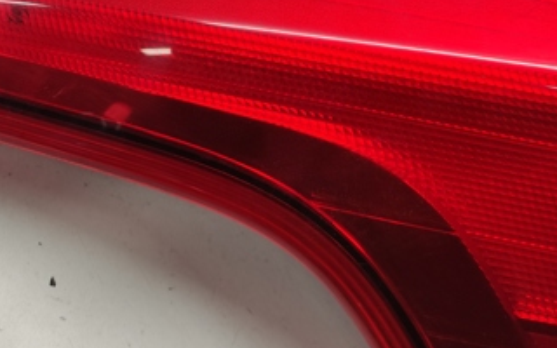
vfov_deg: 23.2
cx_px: 106
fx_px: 805
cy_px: -16
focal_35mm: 53
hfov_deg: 36.8
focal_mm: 5.43
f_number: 1.89
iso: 100
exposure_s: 1/109
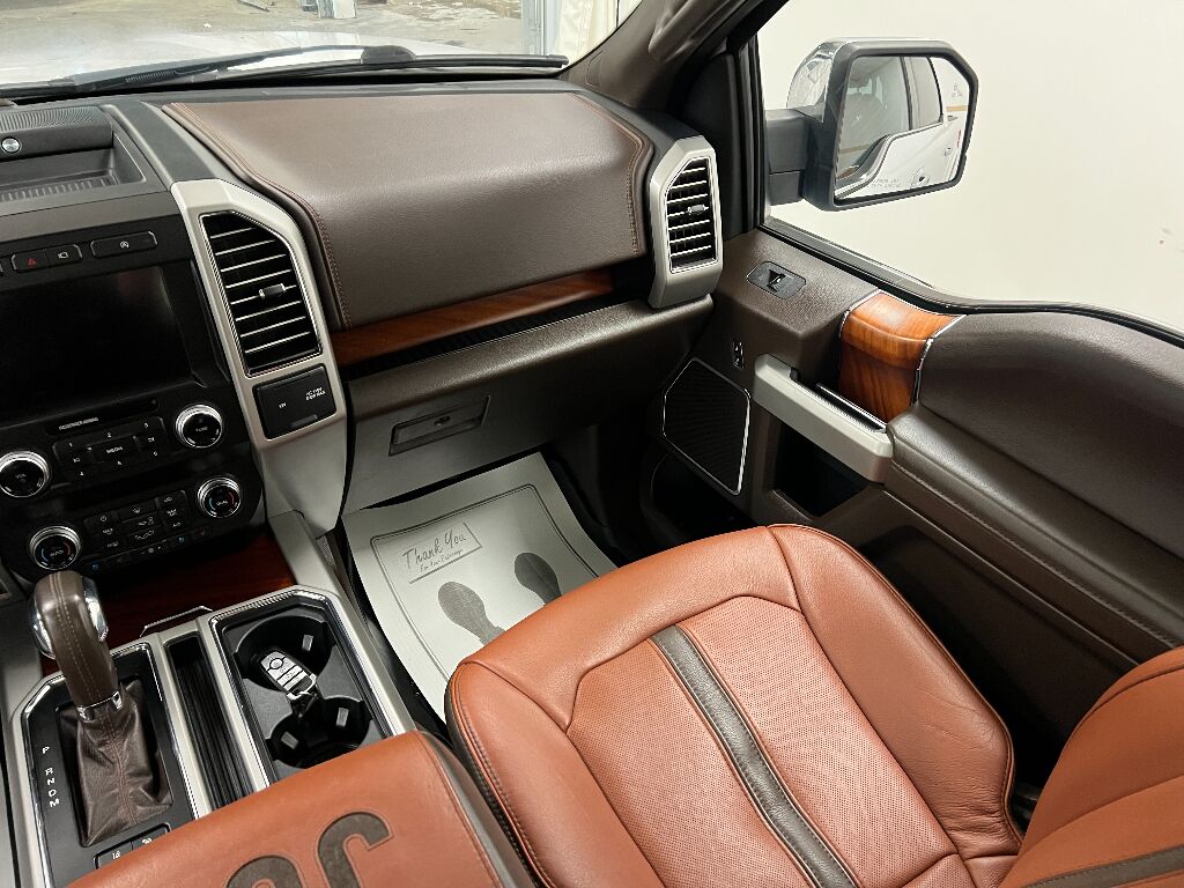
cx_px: 592
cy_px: 444
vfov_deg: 53.1
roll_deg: -2.2
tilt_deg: -37.3
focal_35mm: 26
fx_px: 889
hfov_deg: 67.3
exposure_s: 1/60
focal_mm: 5.7
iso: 500
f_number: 1.5
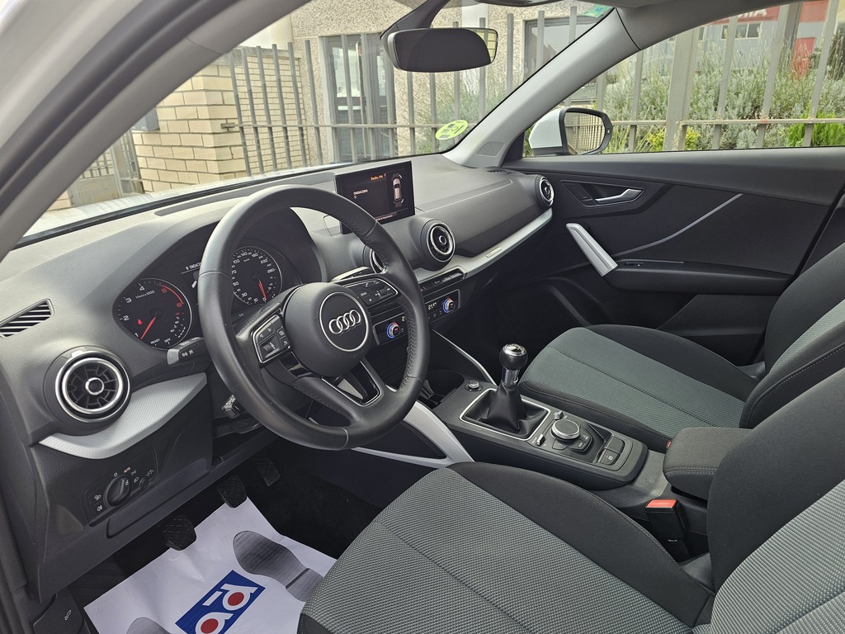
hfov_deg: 73.9
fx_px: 561
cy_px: 317
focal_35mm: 23
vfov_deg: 58.9
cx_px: 422
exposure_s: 1/180
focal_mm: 6.3
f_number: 1.7
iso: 40
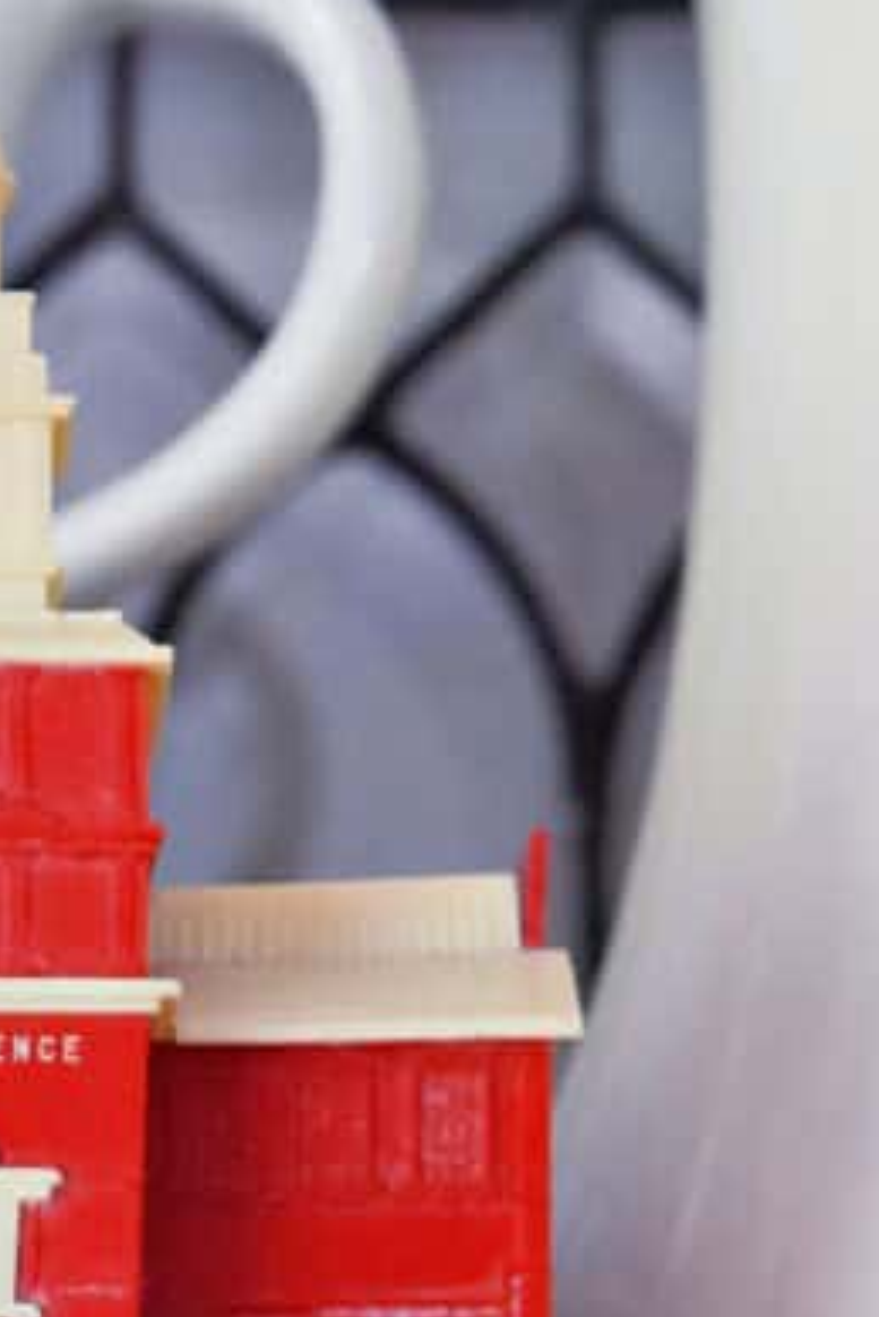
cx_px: 3
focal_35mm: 182
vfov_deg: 11.3
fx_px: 6659
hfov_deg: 7.5
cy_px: 730
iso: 1000
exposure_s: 1/60
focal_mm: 46
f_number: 5
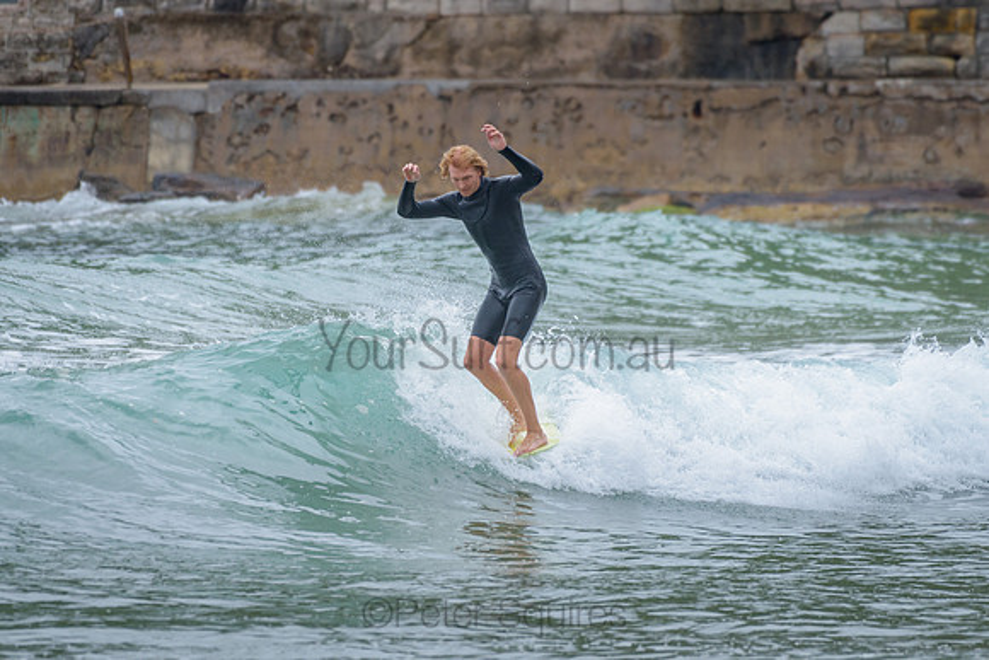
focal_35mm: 589
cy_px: 268
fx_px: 16176
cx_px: 518
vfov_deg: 2.3
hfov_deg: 3.5
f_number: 5.6
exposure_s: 1/800
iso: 500
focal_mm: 480
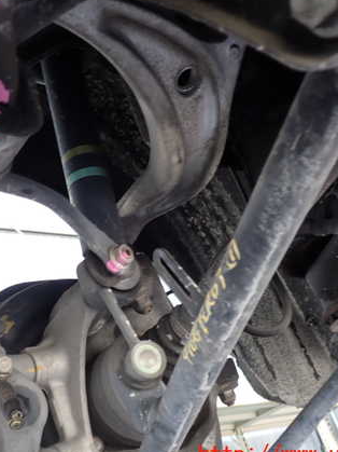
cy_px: 227
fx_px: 560
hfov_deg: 33.3
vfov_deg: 43.9
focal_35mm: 43
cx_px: 118
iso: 200
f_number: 2.3
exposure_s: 1/40
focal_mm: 5.4
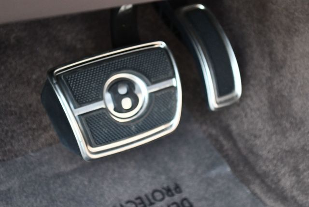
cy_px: 104
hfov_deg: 18.6
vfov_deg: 12.5
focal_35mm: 110
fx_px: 945
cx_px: 154
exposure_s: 1/125
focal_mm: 55
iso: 1400
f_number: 5.6
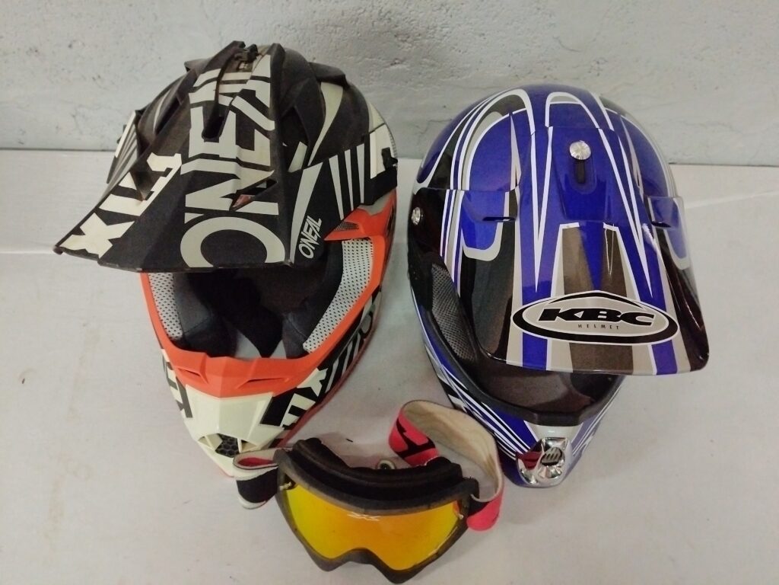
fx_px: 585
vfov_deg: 53.1
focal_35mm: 26
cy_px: 292
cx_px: 390
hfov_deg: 67.3
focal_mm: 4.25
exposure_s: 1/95.1
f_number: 1.8
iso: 7000
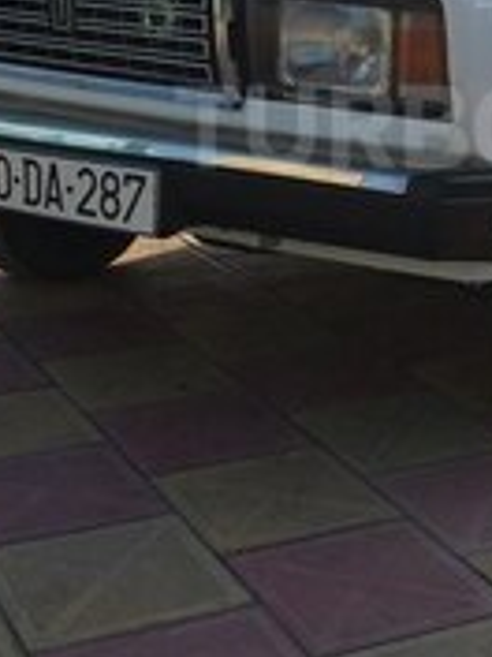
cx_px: 462
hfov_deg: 19.0
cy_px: 127
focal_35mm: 76
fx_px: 1440
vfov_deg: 25.2
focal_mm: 3.7
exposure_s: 1/676
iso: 40
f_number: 1.9
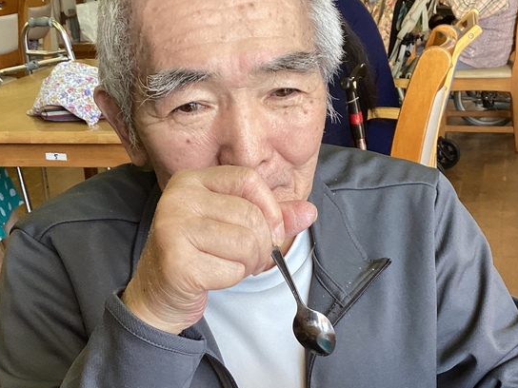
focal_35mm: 57
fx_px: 853
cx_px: 266
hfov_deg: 33.8
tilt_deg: -18.9
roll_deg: +3.2
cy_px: 234
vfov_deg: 25.6
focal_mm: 3.3
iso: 64
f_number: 2.4
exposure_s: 1/60
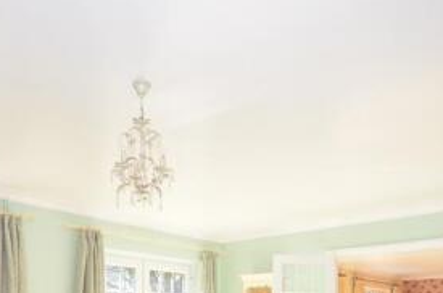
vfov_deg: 28.4
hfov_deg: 45.5
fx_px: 528
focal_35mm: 43
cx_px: 203
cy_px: 317
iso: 640
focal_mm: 12
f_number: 6.3
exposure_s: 1/200
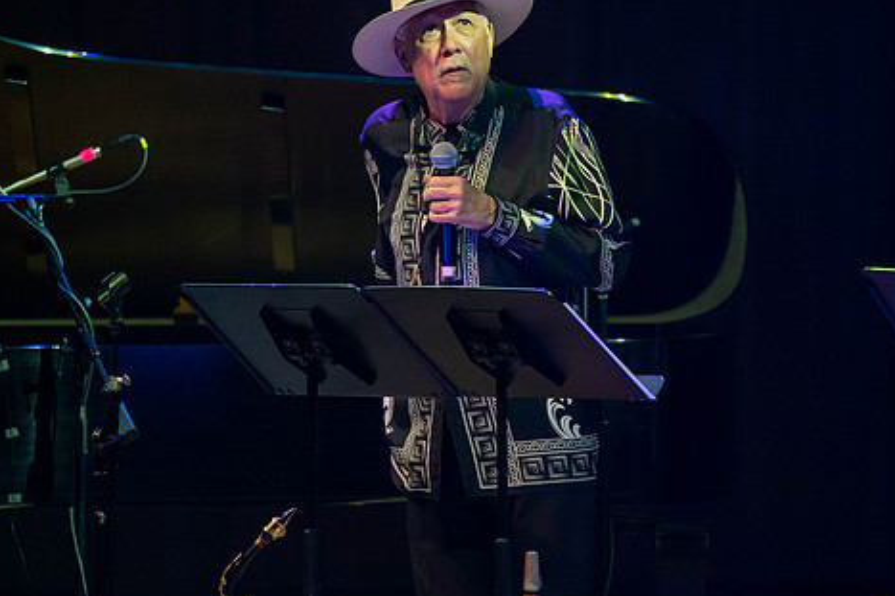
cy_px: 260
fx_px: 12351
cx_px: 445
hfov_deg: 4.2
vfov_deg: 2.8
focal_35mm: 497
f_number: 5.6
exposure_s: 1/250
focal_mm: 400
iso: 3200
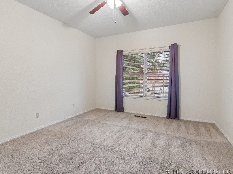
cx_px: 112
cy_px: 85
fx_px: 121
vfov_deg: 71.6
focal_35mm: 18
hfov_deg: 87.7
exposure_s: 1/3.33
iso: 400
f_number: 8
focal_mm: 16
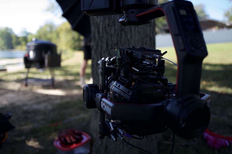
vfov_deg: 42.3
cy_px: 83
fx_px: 200
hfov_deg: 60.3
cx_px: 116
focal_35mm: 31
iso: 50
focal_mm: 28
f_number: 1.7
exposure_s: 1/500
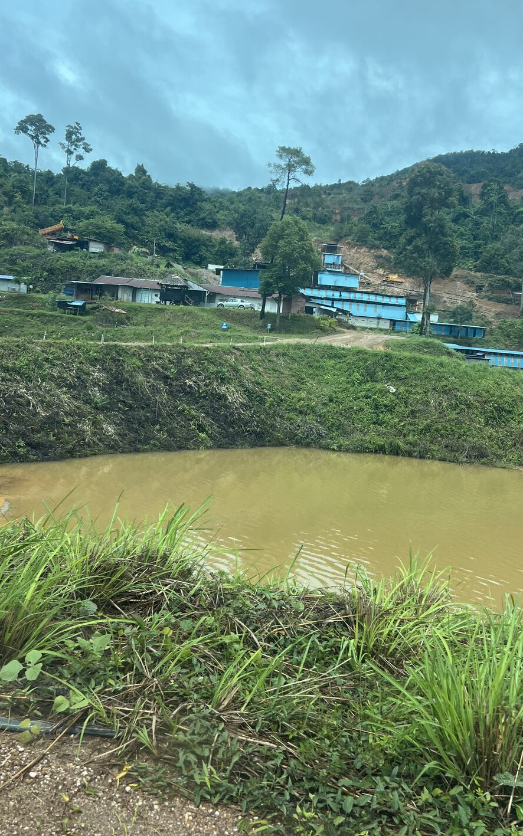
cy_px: 369
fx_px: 798
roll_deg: -5.8
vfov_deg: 55.2
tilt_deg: -1.1
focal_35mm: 35
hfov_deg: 36.2
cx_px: 294
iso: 50
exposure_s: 1/1209
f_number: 1.5
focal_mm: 5.7
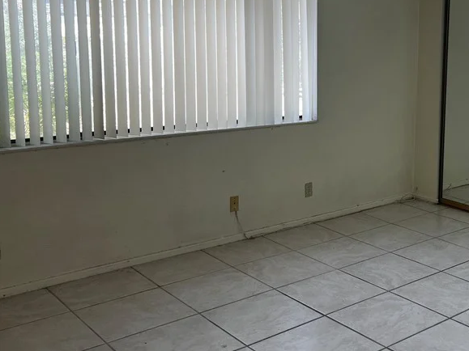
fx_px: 623
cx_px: 413
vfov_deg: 31.3
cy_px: 121
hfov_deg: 38.7
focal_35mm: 46
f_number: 1.5
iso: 50
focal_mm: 5.7
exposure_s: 1/120
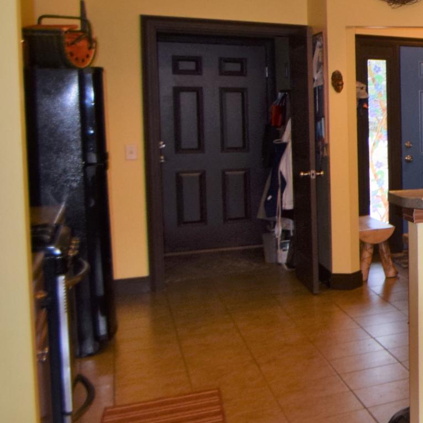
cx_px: 803
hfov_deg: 20.5
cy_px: 145
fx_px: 691
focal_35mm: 50
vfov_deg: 33.8
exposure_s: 1/60
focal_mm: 10
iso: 560
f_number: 3.5
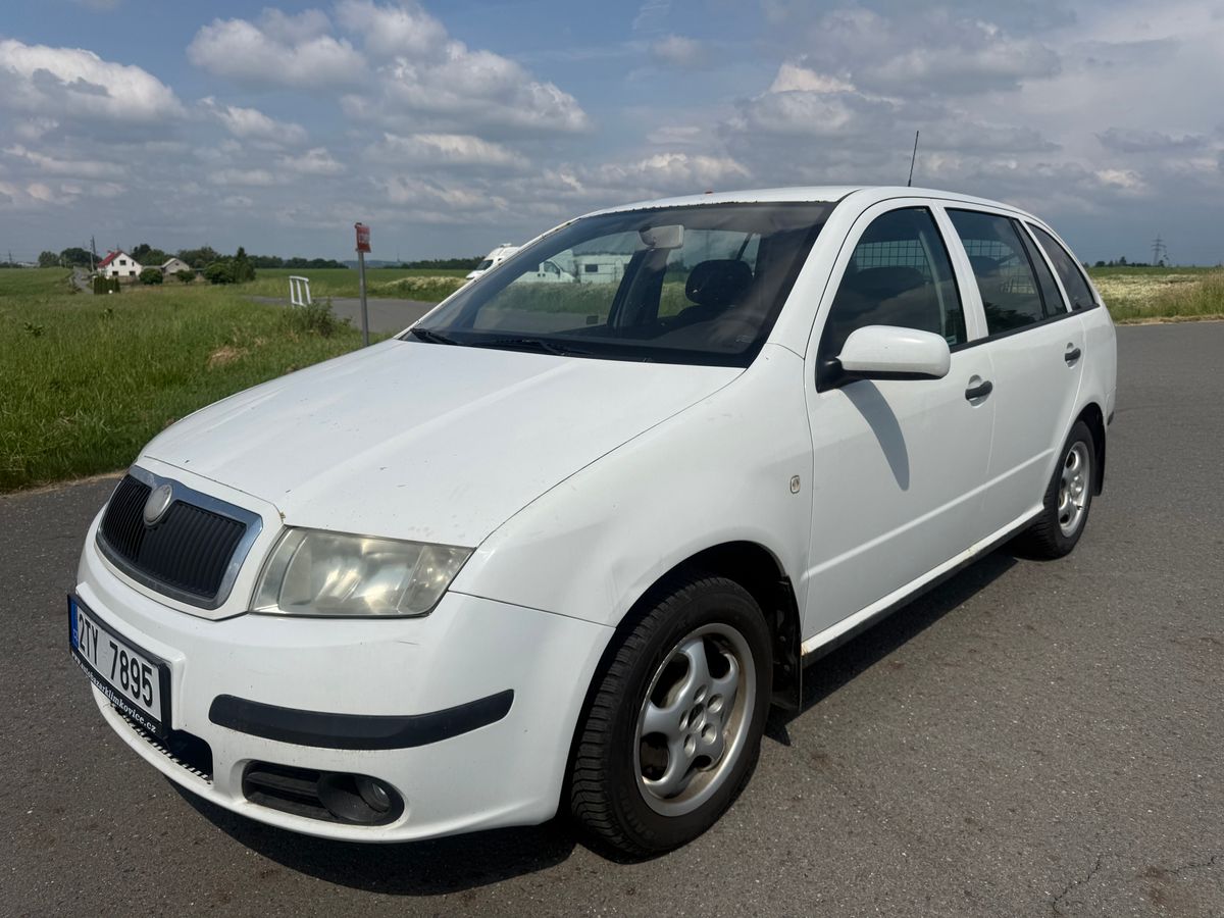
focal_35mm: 24
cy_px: 459
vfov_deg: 56.8
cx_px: 612
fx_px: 849
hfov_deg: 71.6
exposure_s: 1/14286
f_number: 1.78
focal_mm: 6.76
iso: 80
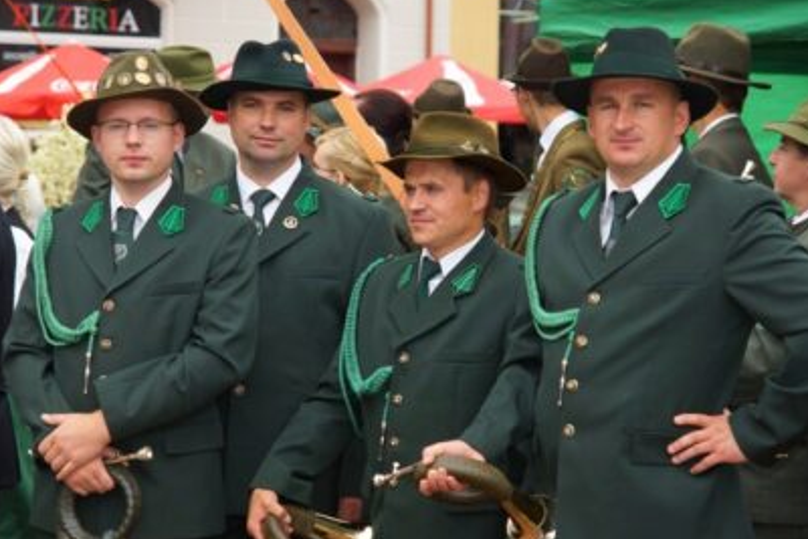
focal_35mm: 118
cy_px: 244
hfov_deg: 17.3
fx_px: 2649
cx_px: 370
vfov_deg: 11.6
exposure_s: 1/160
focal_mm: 70
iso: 100
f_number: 4.5
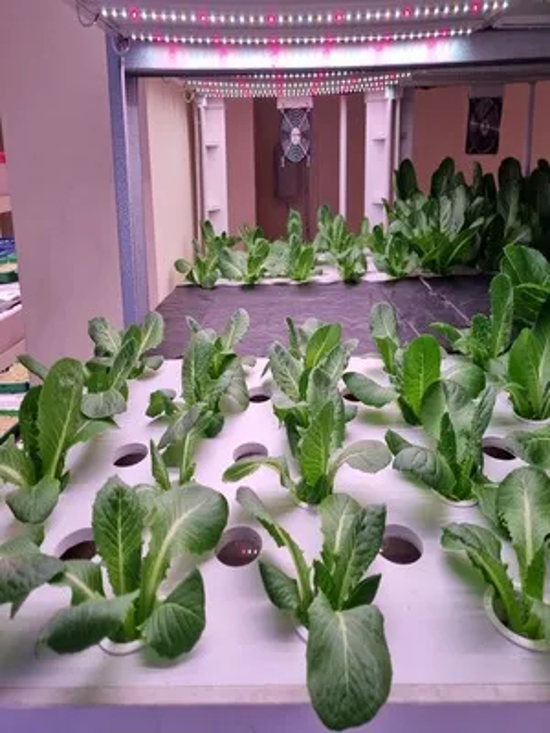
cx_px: 275
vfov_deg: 67.3
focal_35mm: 26
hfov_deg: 53.1
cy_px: 366
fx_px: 551
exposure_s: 1/447
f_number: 1.8
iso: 50
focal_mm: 5.4
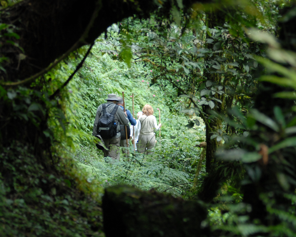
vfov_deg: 7.6
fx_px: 1778
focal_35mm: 203
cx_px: 120
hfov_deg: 9.5
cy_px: 118
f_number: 2.8
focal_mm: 120
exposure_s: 1/320
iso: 500
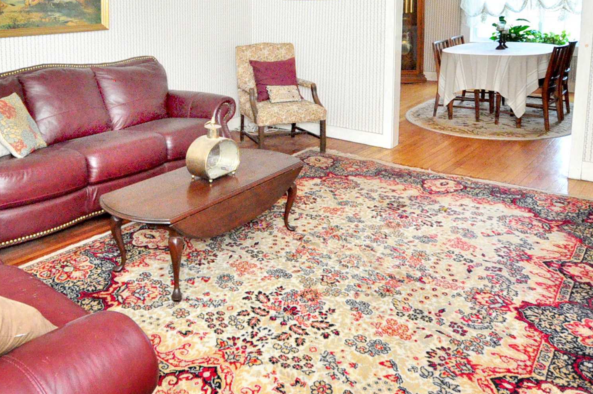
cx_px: 183
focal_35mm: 29
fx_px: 477
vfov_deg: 43.6
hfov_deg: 61.6
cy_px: 105
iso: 2000
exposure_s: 1/100
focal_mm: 10
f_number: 5
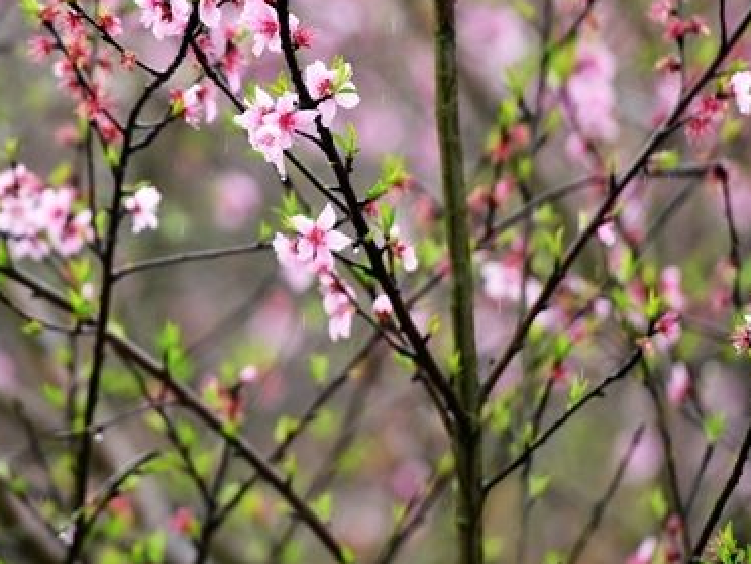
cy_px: 173
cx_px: 135
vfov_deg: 3.6
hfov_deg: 4.8
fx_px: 8960
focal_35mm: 413
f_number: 2.8
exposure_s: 1/500
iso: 200
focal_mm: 200
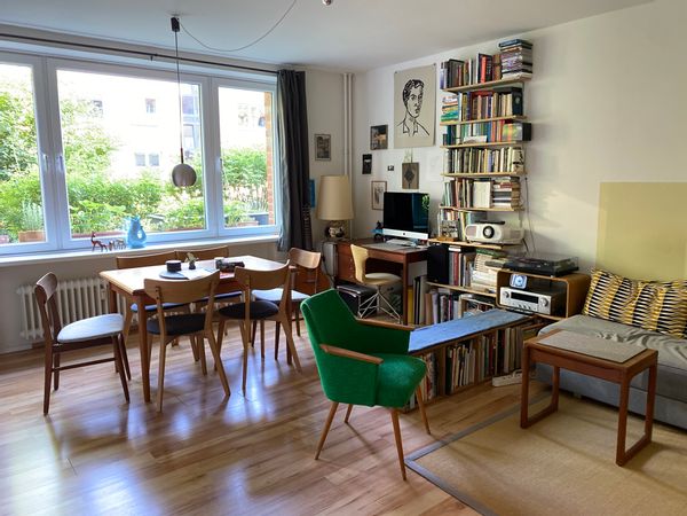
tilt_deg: -8.4
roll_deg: -0.1
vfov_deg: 53.1
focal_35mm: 26
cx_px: 344
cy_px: 258
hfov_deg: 67.3
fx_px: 516
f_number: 1.8
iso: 640
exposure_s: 1/30
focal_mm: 4.25
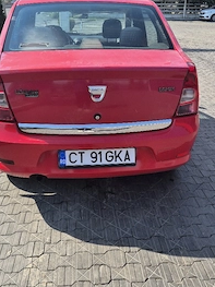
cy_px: 132
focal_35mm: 35
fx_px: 290
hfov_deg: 40.6
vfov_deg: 52.6
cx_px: 95
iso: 25
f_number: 1.8
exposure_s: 1/1250
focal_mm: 5.4
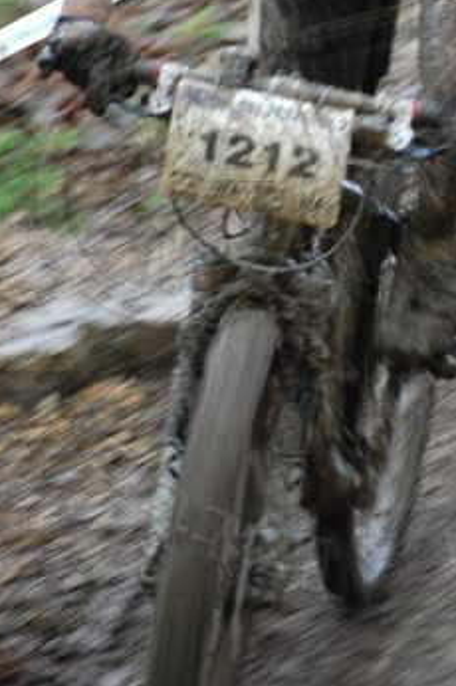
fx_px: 7653
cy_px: 149
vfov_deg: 5.1
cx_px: 382
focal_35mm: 402
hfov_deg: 3.4
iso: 800
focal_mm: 116
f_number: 4.8
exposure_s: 1/50
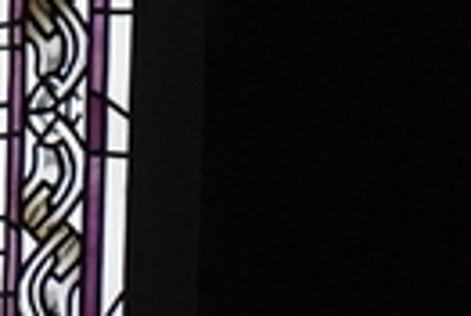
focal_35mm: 1269
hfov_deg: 1.6
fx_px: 16641
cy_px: -205
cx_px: -419
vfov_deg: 1.1
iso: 6400
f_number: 5.6
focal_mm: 135
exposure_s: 1/2000
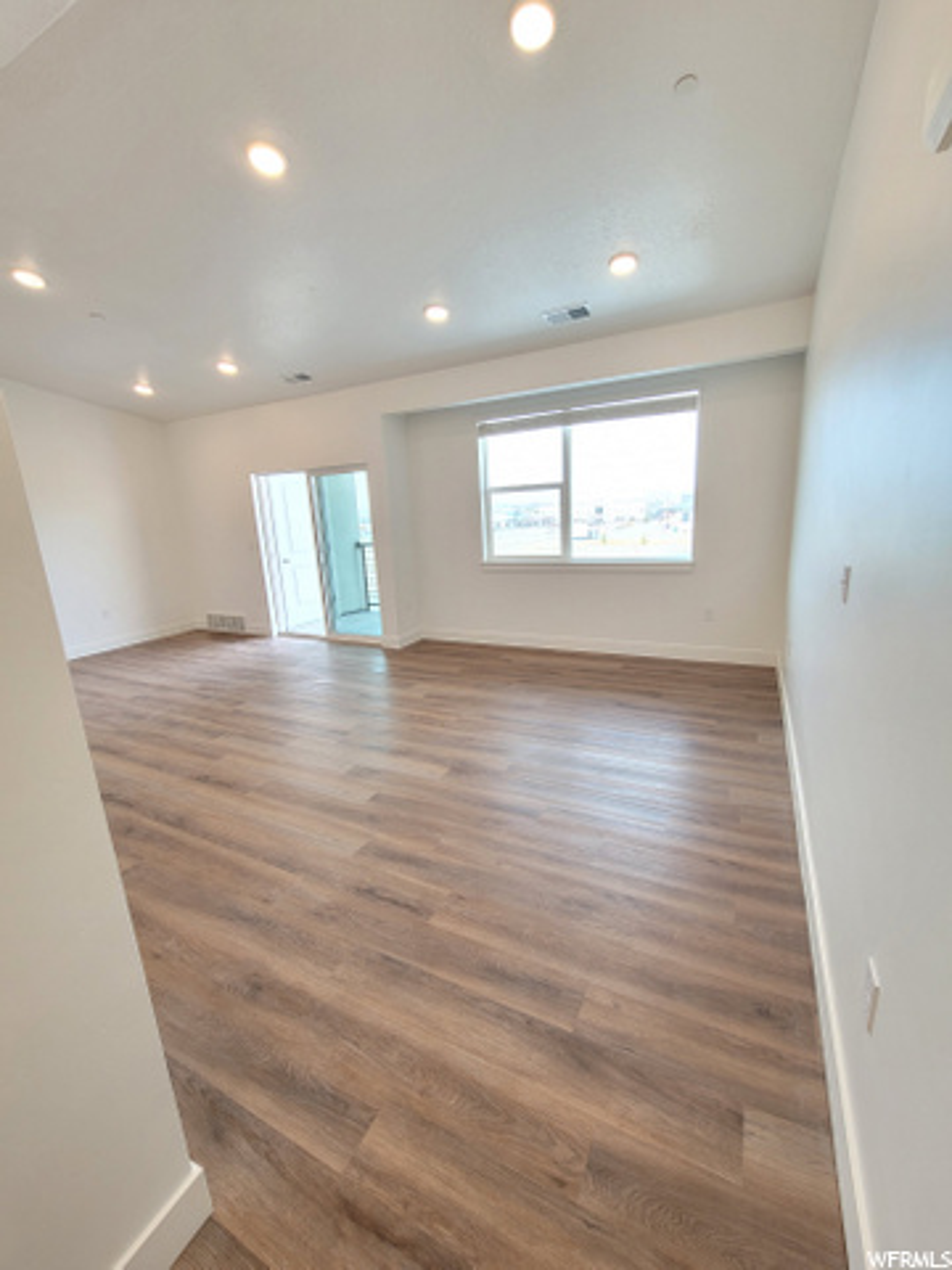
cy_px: 635
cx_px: 476
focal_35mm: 13
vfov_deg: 106.2
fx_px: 477
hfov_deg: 89.9
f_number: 2.2
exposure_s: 1/59
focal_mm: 2.2
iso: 80
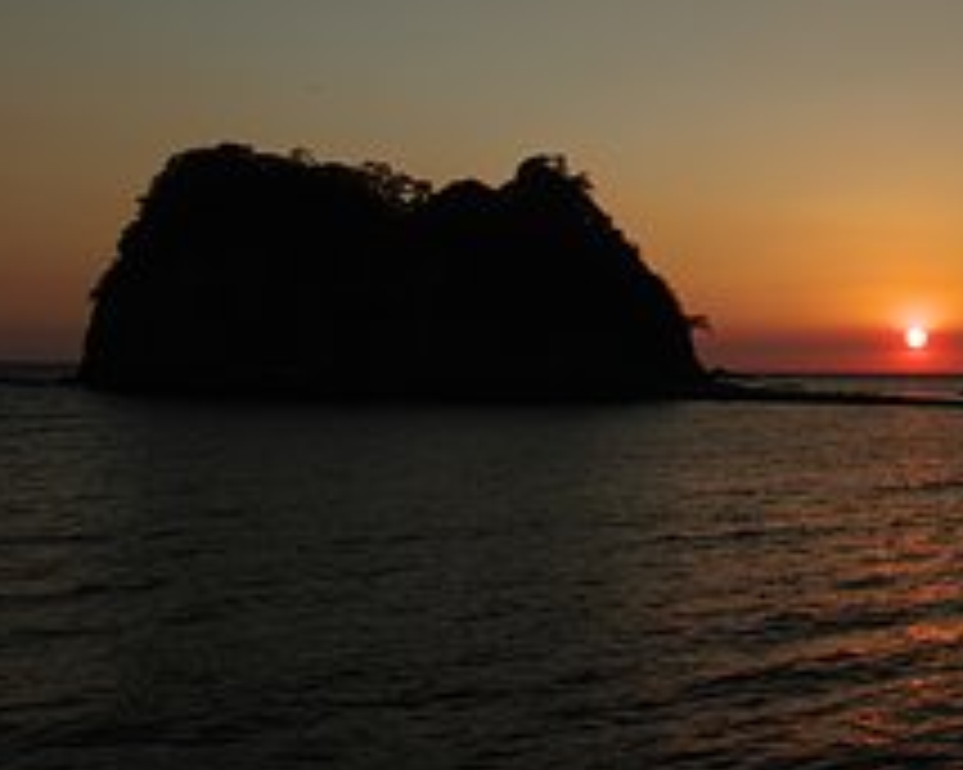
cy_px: 74
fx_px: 1595
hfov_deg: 30.9
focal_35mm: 56
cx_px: 981
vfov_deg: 26.2
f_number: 11
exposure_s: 1/80
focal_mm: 17
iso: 200
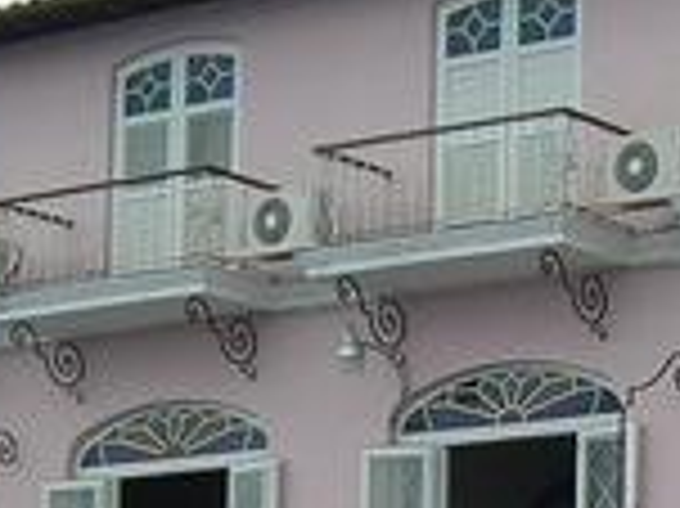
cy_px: 701
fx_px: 3160
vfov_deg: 9.0
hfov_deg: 12.2
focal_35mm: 161
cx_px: 653
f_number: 4
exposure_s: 1/640
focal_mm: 7.9
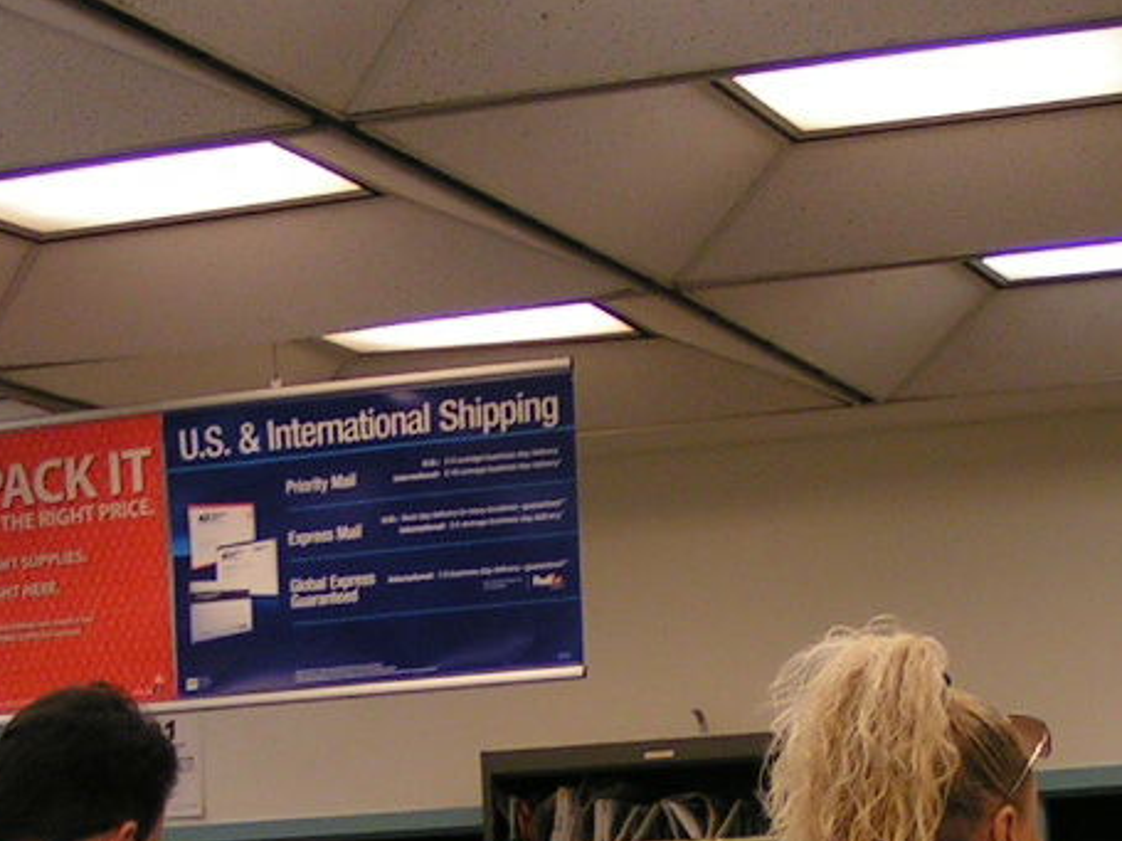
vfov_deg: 13.7
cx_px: 552
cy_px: 740
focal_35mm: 107
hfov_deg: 18.4
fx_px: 3467
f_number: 2.8
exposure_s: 1/30
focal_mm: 5.8
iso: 80
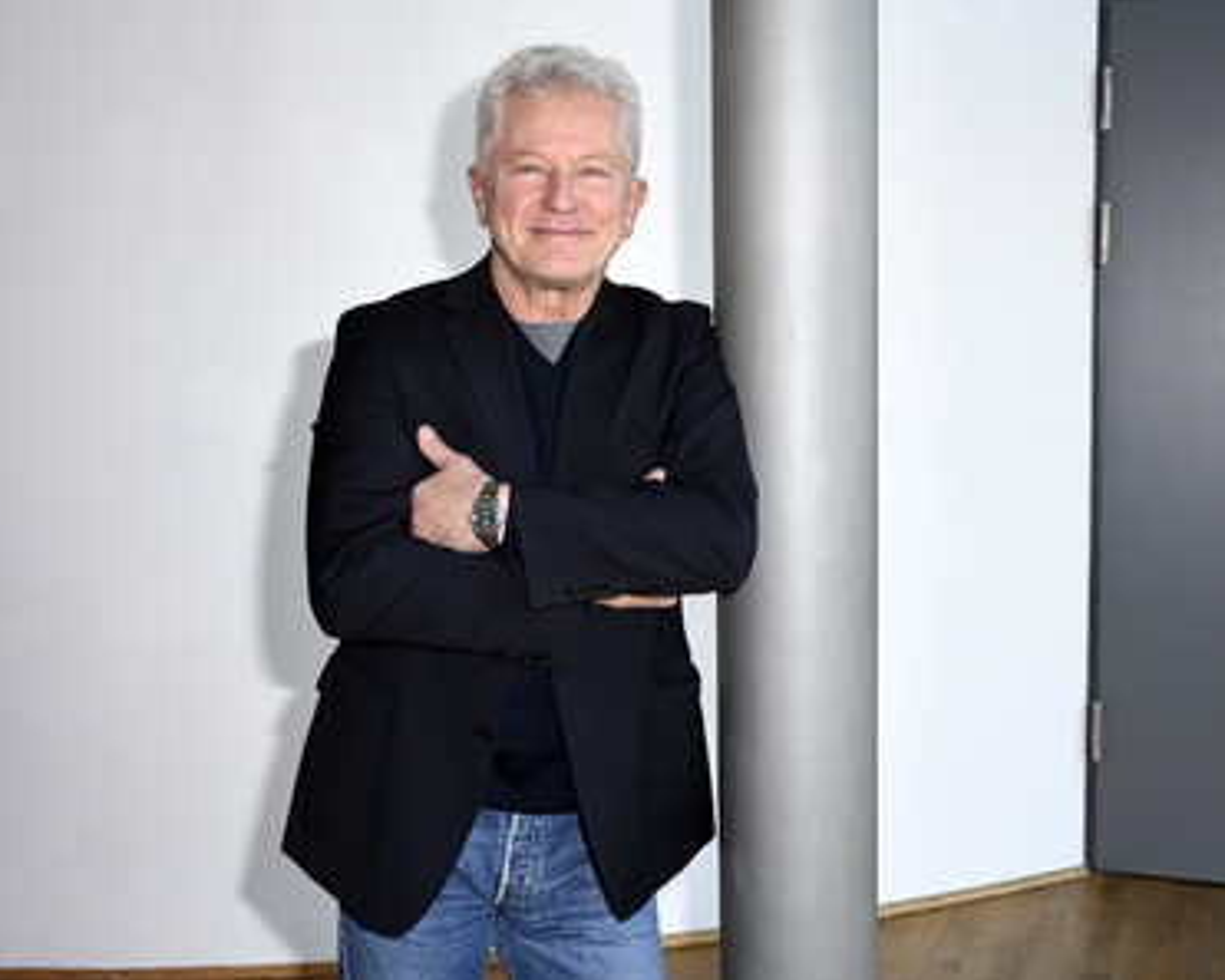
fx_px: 1487
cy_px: 492
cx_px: 636
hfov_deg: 44.8
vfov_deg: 36.5
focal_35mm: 41
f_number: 4.5
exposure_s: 1/125
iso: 125
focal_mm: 24
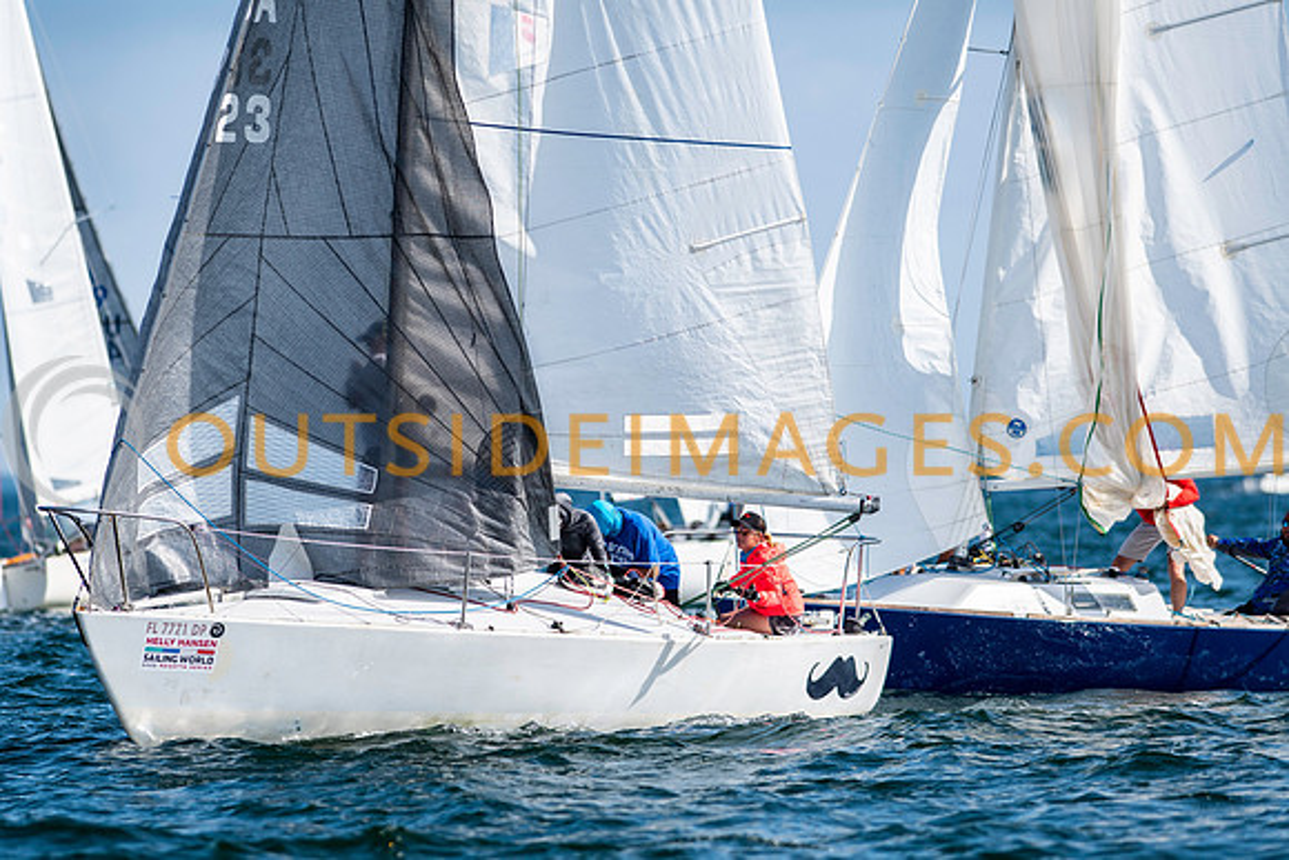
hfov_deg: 4.6
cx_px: 644
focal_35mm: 450
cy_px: 430
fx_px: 16116
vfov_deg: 3.1
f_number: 5
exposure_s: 1/2500
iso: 200
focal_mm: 300
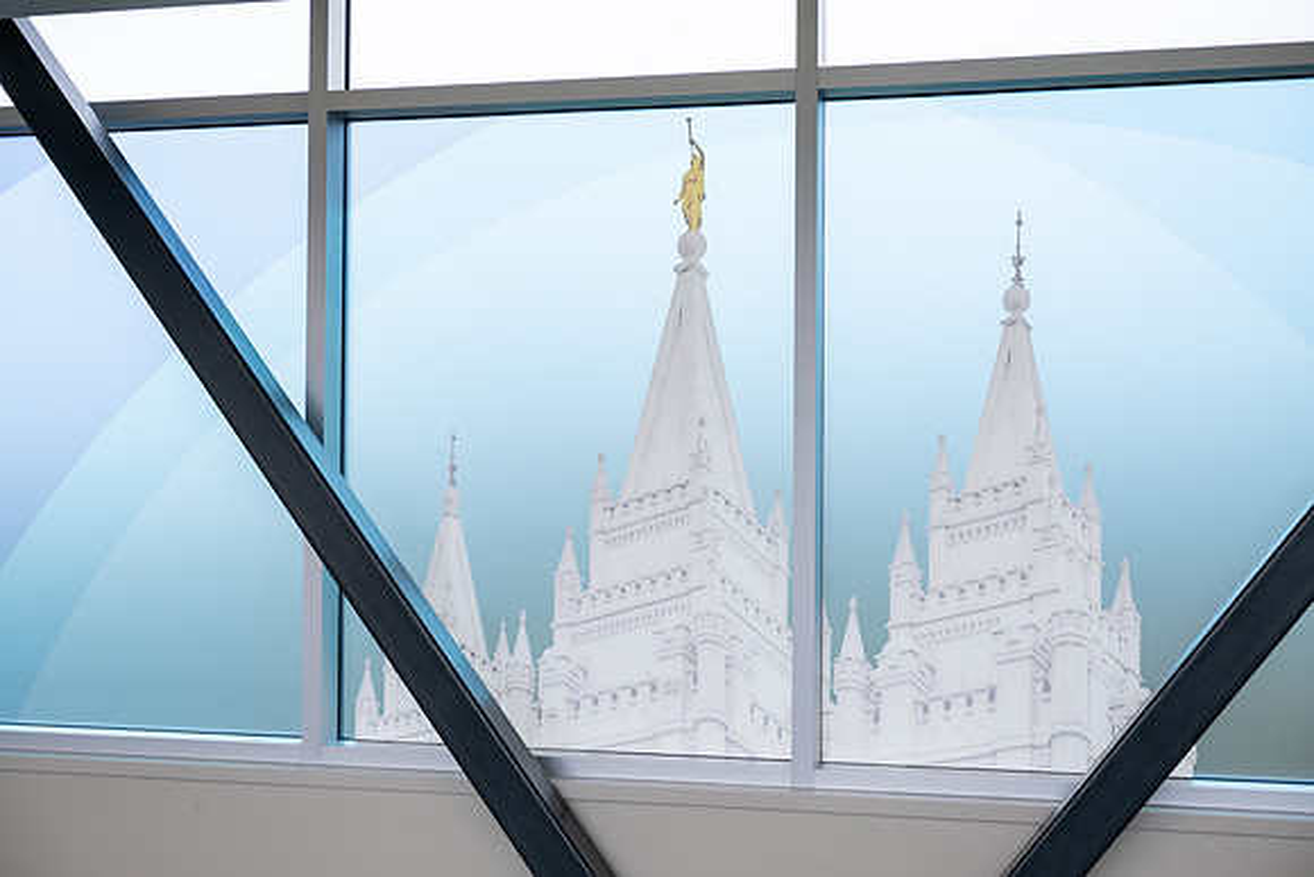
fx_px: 1752
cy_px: 438
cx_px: 657
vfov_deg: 28.1
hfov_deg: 41.1
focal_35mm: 48
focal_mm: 48
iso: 320
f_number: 3.5
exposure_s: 1/320
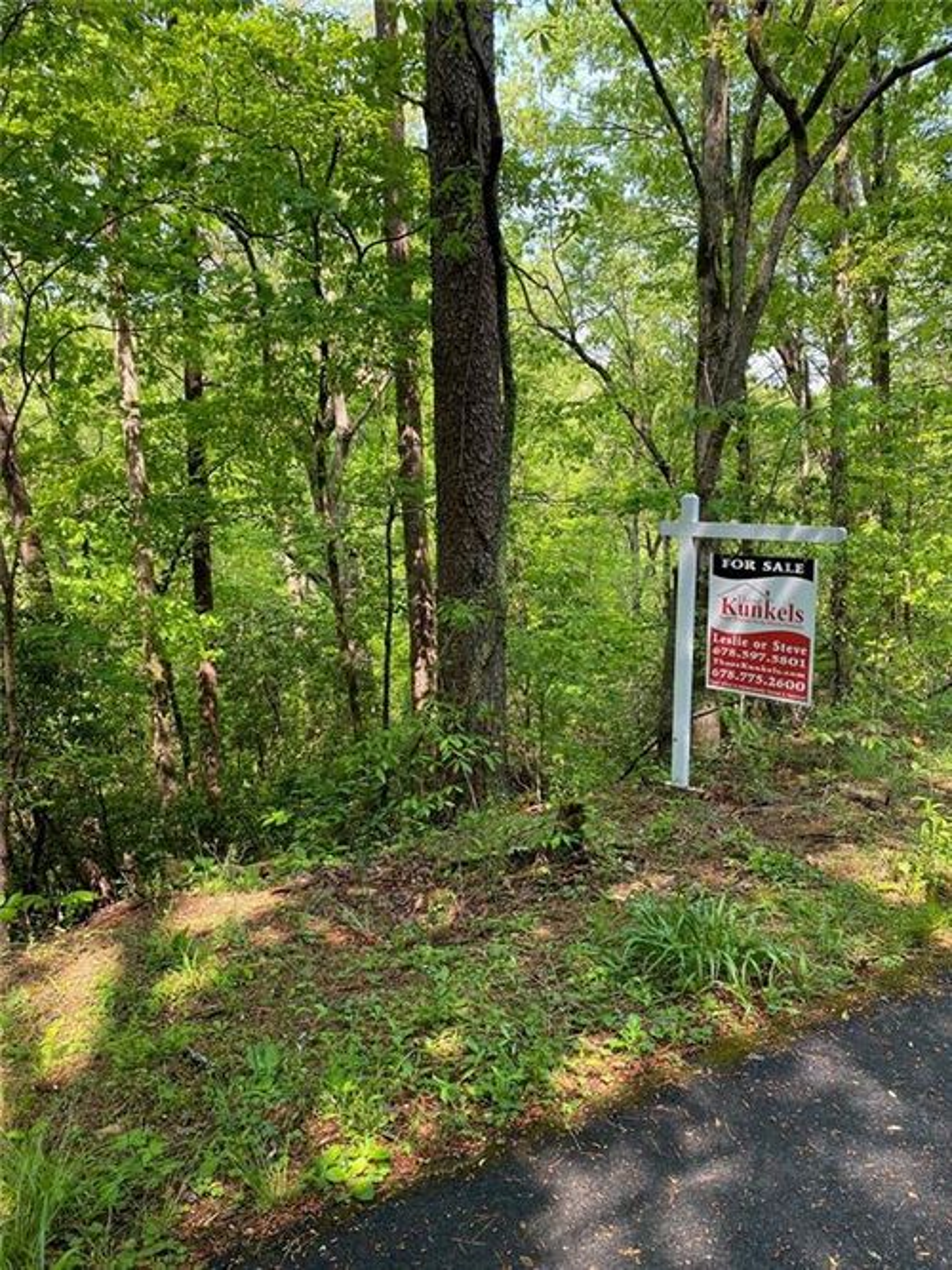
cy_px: 635
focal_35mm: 26
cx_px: 476
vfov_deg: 67.3
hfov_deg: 53.0
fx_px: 954
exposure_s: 1/193
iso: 32
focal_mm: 4.25
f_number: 1.8
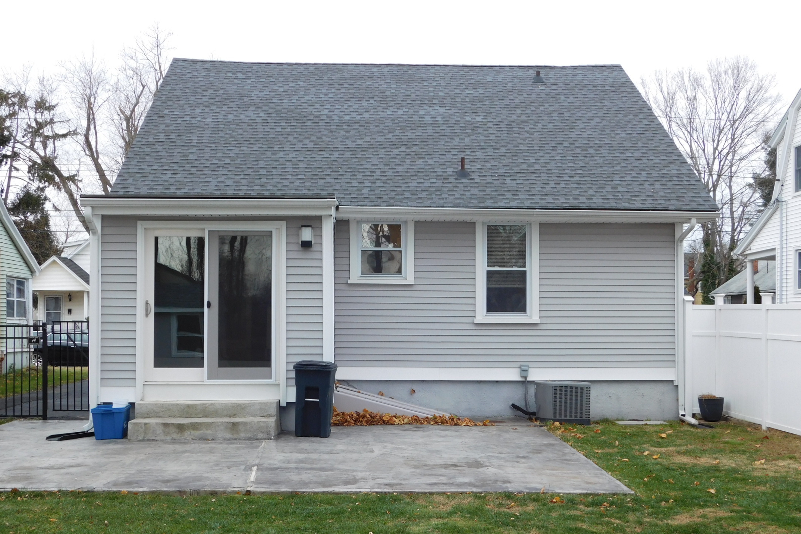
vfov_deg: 30.5
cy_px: 294
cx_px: 383
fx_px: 979
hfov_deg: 44.5
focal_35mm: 44
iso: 125
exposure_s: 1/200
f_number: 3.6
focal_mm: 7.1
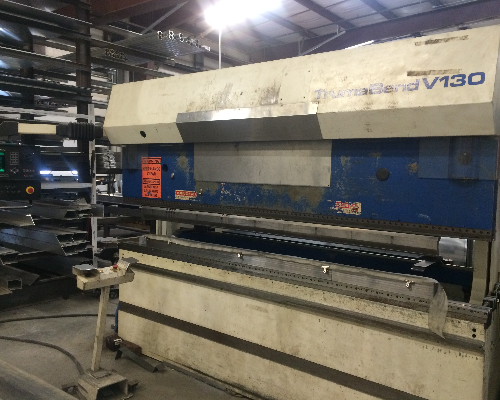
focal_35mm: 31
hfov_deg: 57.2
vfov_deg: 47.1
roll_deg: -2.3
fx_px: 459
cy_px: 196
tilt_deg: -4.4
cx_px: 244
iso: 250
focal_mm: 4.15
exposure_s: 1/30
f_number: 2.2
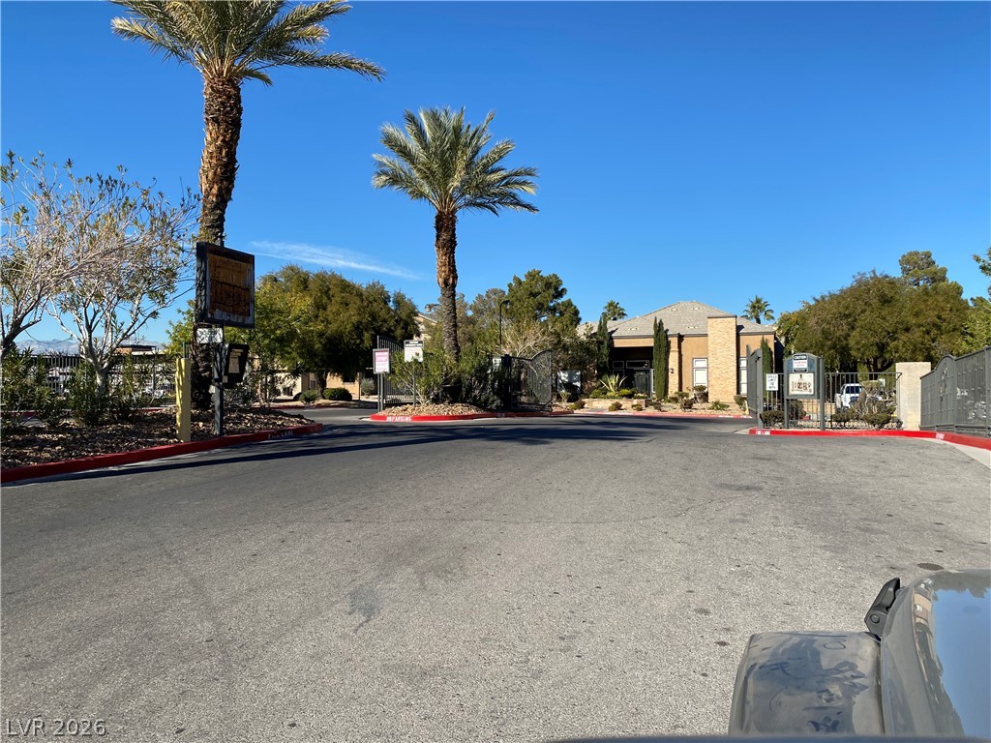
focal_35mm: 26
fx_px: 744
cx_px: 496
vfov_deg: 53.1
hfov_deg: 67.3
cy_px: 372
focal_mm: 4.25
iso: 32
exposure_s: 1/2890
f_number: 1.8
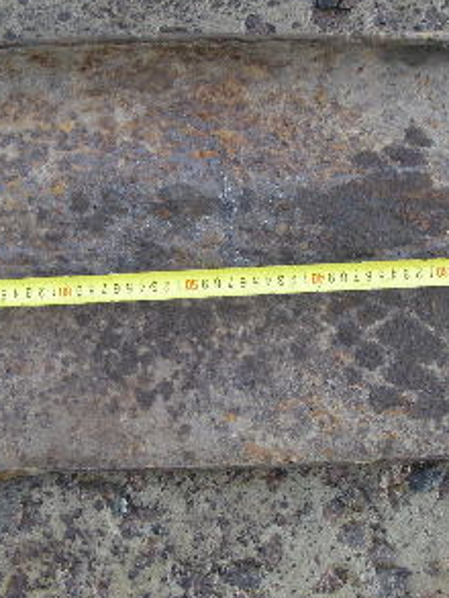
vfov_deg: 23.5
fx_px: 1434
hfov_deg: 17.8
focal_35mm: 83
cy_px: 263
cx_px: 235
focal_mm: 6.3
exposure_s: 1/60
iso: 64
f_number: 3.3
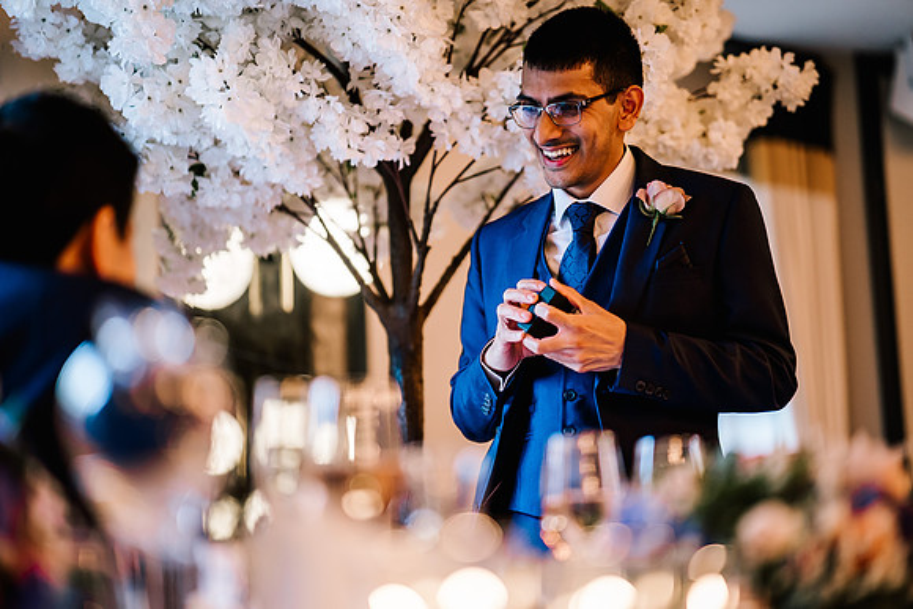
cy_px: 304
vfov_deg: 16.1
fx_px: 2156
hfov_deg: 23.9
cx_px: 456
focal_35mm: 85
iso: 640
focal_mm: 85
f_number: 1.4
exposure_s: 1/250
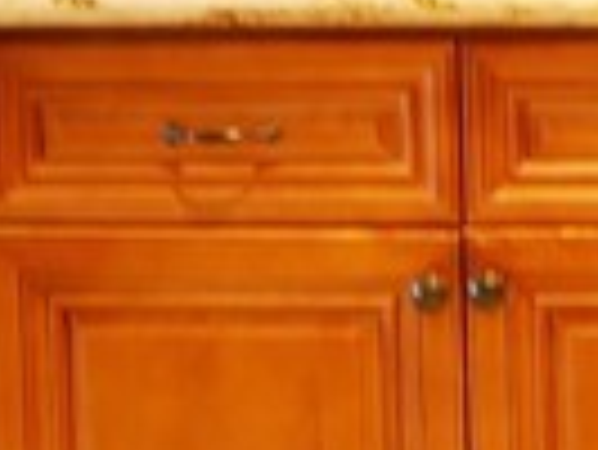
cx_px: 1140
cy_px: -351
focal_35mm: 185
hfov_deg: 10.0
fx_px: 3199
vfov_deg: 7.8
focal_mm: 12
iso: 200
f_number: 3.5
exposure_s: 1/4
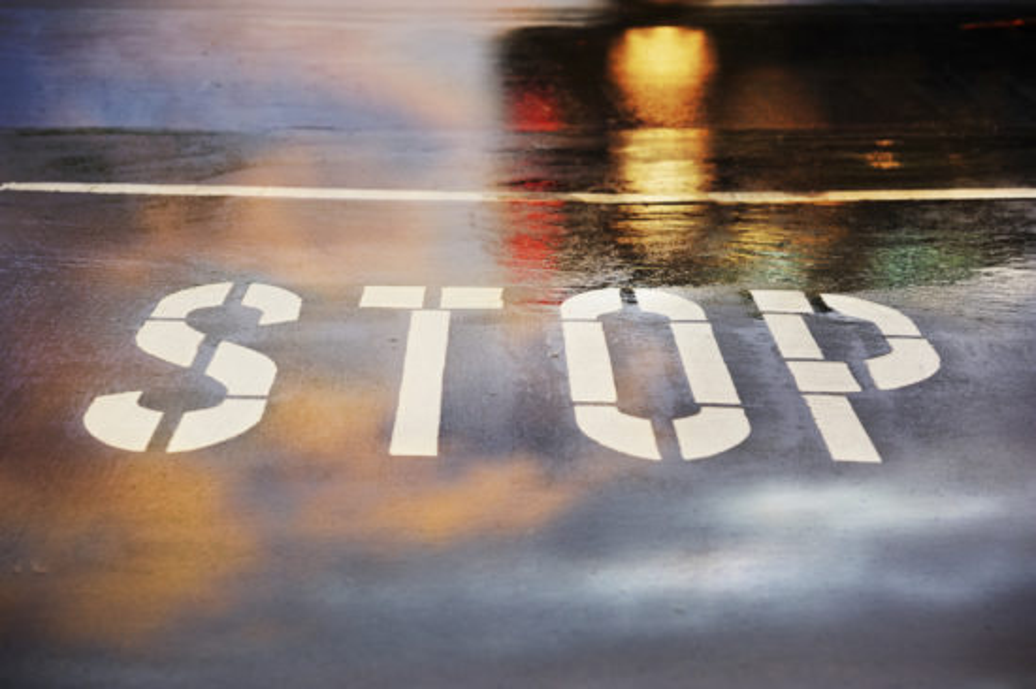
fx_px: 3336
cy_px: 344
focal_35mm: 116
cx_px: 518
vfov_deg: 11.8
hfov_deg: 17.7
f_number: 4
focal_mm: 116
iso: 200
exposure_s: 1/50
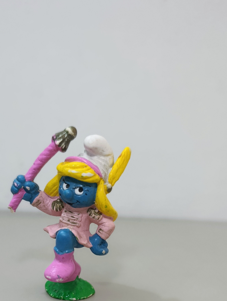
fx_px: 331
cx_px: 74
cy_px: 245
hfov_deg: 37.4
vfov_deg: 46.1
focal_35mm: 38
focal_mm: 6.11
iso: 1301
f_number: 1.65
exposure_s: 1/50
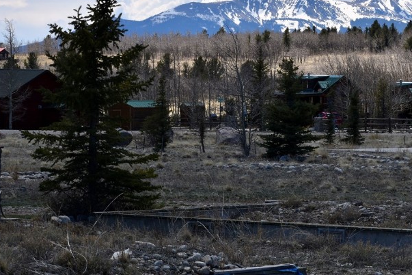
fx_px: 2689
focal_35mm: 235
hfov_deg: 8.7
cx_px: 383
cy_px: 89
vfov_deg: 5.8
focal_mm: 82
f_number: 11
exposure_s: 1/200
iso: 100
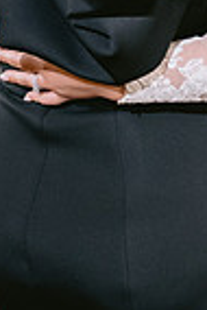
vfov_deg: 12.0
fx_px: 1428
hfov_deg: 8.3
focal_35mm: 166
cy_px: -111
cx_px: 195
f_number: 2.8
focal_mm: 35
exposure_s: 1/125
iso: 1600
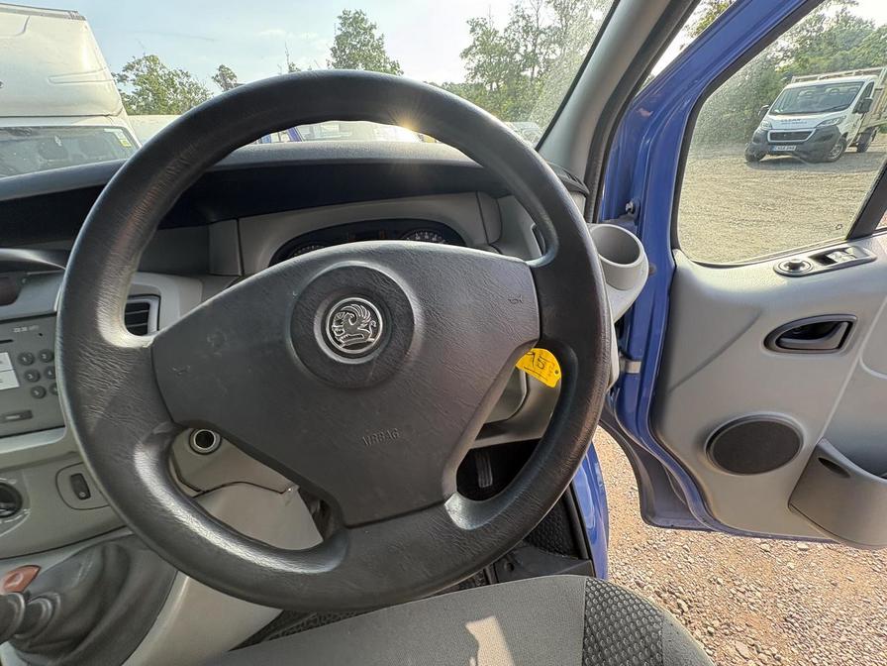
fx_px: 359
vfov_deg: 85.7
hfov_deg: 102.1
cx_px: 444
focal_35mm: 14
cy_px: 333
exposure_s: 1/140
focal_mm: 2.22
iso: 64
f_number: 2.2
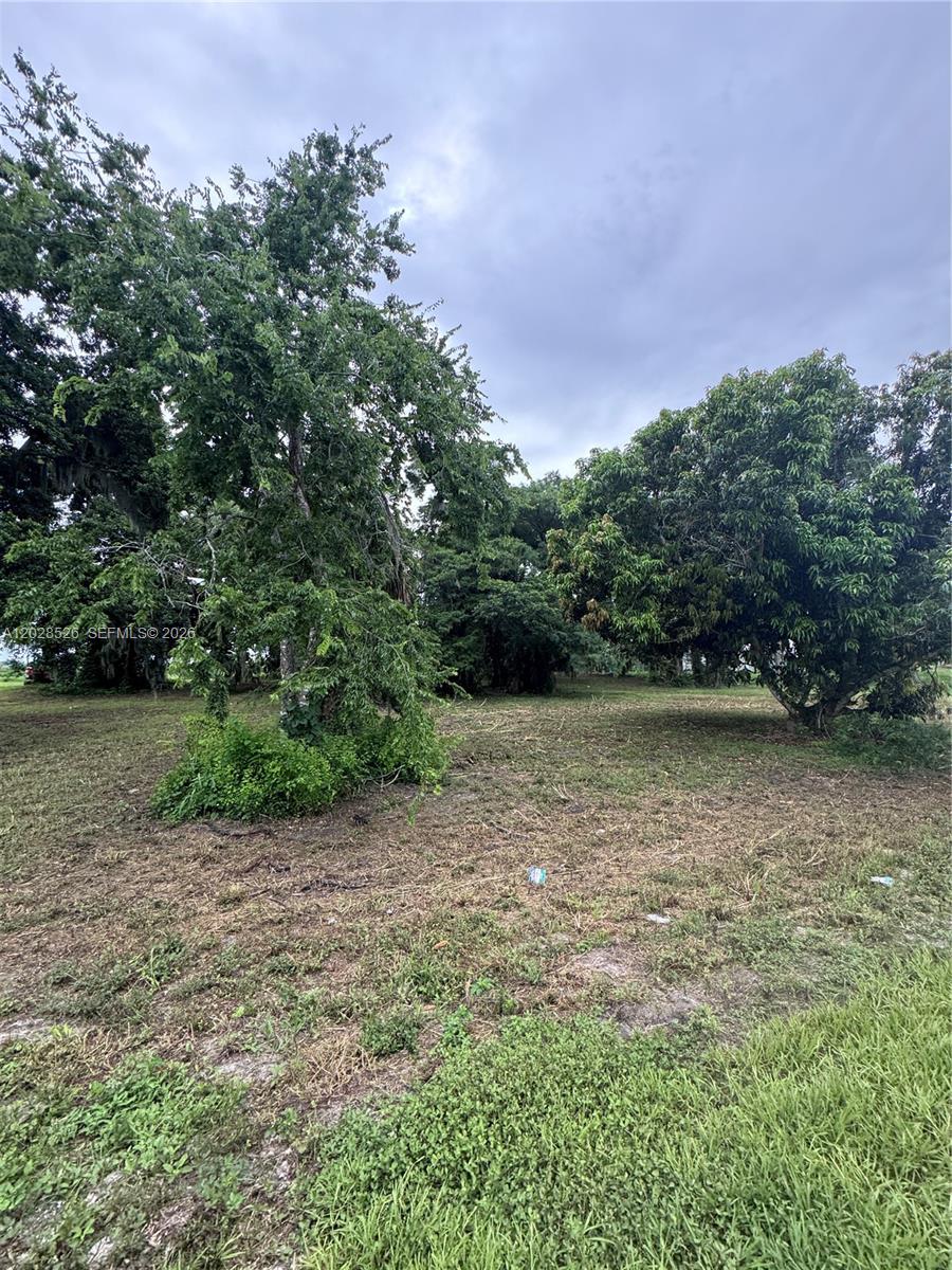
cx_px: 476
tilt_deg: -0.6
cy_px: 635
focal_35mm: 14
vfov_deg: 102.1
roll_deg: +6.0
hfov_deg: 85.7
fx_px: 513
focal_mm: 2.22
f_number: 2.2
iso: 40
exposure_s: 1/293
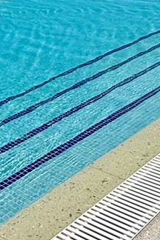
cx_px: 53
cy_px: -41
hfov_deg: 18.9
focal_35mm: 72
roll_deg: -1.3
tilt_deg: -3.9
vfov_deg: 25.5
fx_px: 480
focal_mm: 2.22
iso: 40
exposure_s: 1/6173
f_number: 2.2
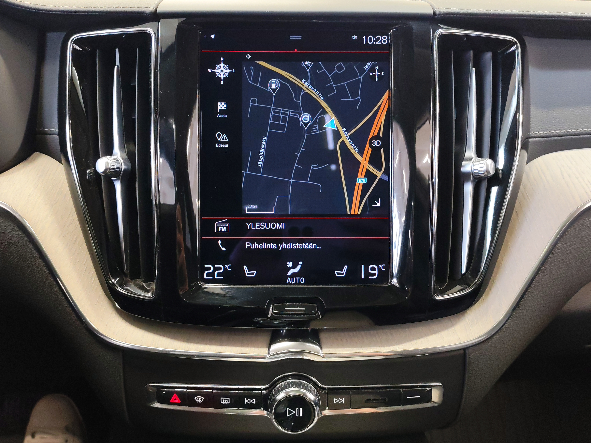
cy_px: 222
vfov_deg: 45.4
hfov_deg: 58.4
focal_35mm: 31
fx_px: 529
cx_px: 296
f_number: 1.9
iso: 1600
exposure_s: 1/50
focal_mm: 6.12
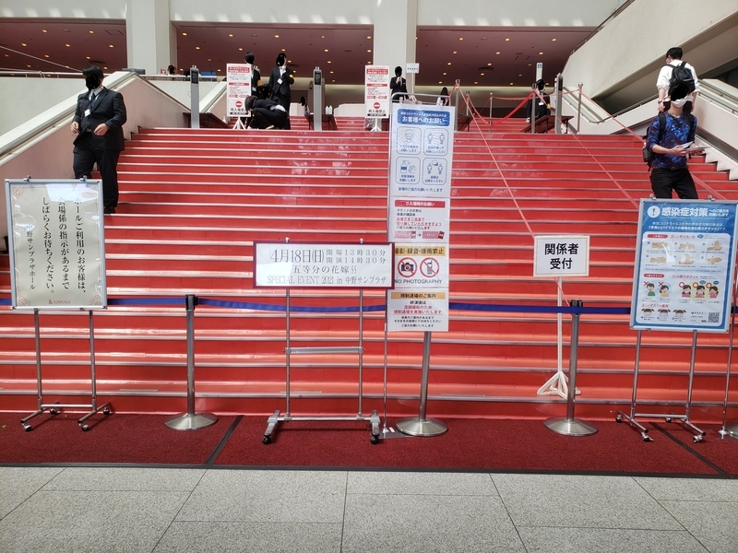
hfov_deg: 67.3
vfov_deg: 53.1
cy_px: 276
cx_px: 369
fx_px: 554
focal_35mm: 26
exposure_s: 1/147
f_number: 2.4
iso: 50
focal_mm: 4.3
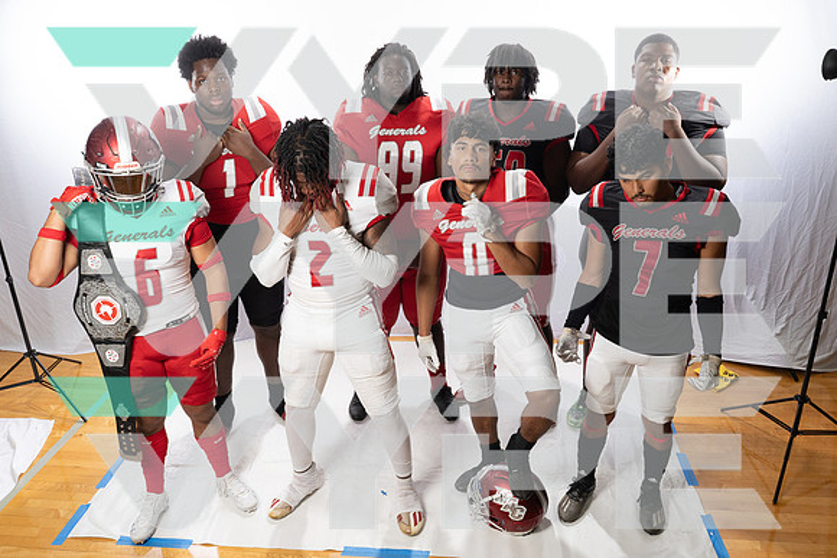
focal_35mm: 30
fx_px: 691
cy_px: 278
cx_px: 417
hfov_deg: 62.4
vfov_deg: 44.0
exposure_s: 1/250
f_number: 10
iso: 1250
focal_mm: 24
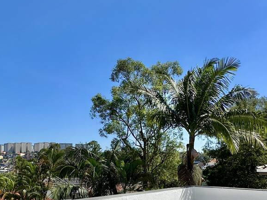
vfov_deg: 38.9
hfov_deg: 52.3
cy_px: 164
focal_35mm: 35
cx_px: 107
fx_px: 270
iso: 50
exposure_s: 1/3731
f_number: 2.2
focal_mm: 2.22
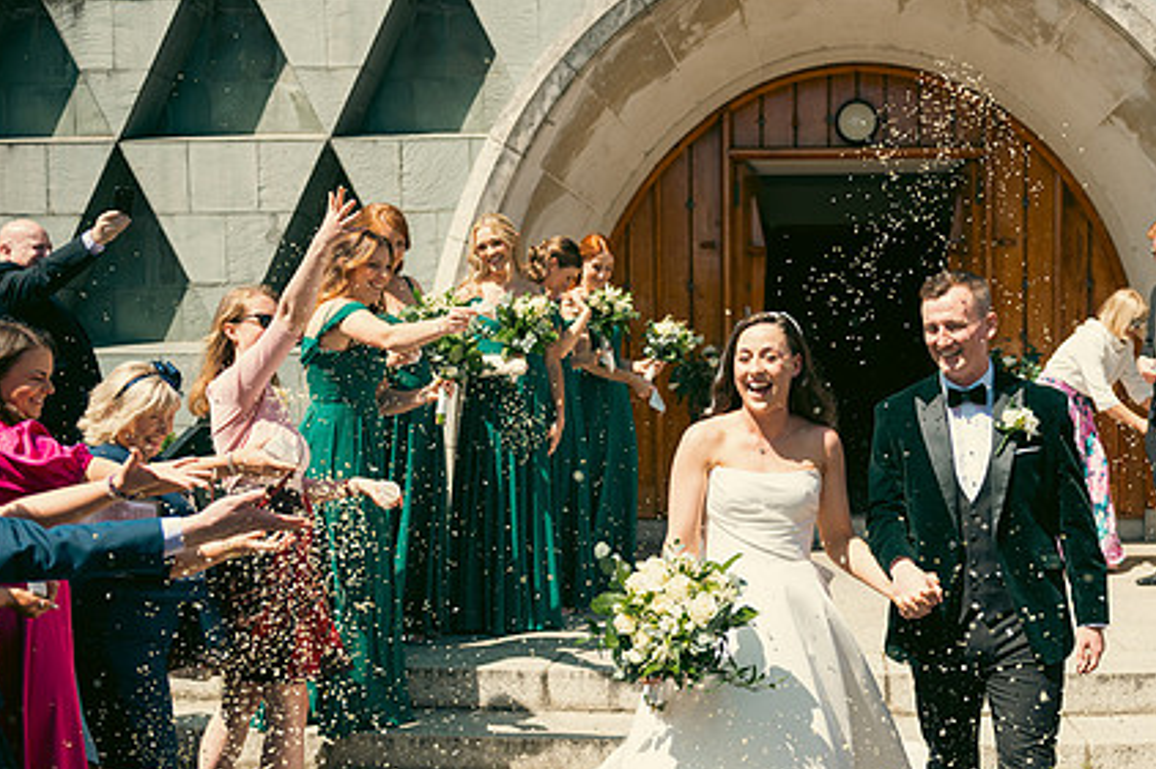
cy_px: 480
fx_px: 1412
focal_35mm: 44
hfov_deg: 43.9
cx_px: 775
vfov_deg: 30.4
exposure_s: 1/1000
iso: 100
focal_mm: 32
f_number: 3.5
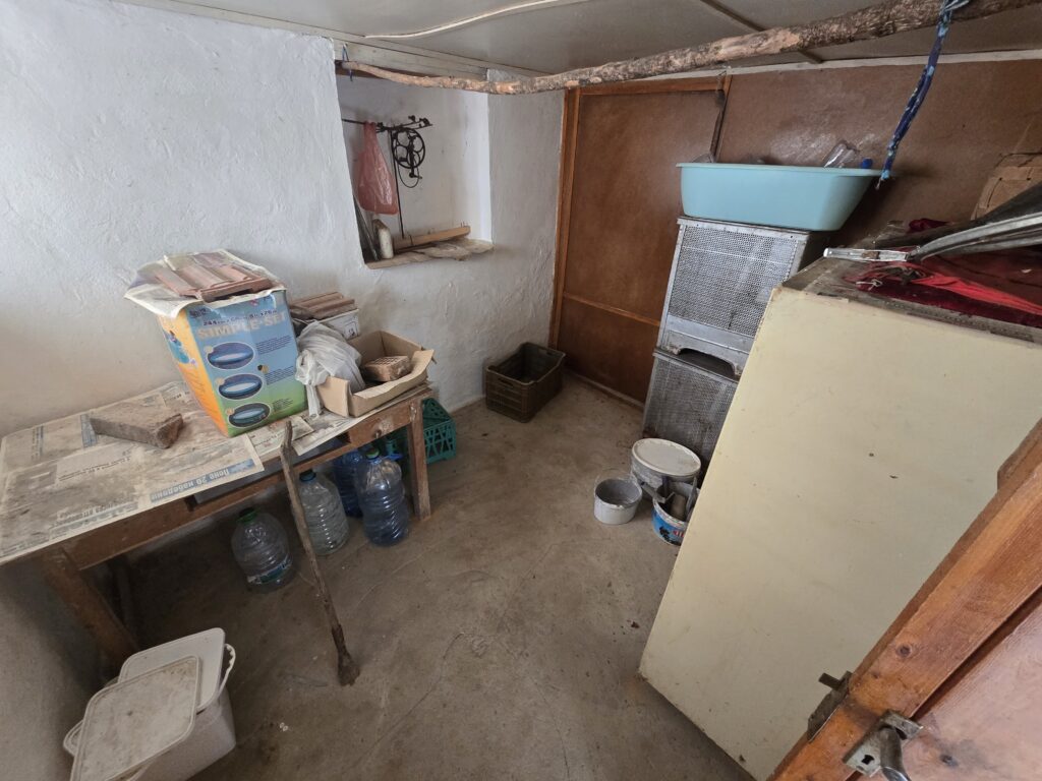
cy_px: 390
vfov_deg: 89.9
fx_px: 391
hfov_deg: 106.2
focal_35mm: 13
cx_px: 521
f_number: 2.2
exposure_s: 1/50
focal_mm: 2.2
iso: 400
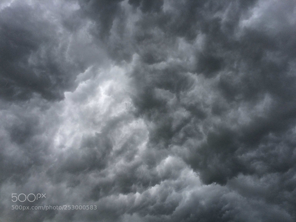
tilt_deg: +39.3
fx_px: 248
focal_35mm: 29
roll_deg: -2.7
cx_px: 148
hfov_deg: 61.7
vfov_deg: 48.2
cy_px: 111
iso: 32
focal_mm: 4.15
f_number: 2.2
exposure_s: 1/461
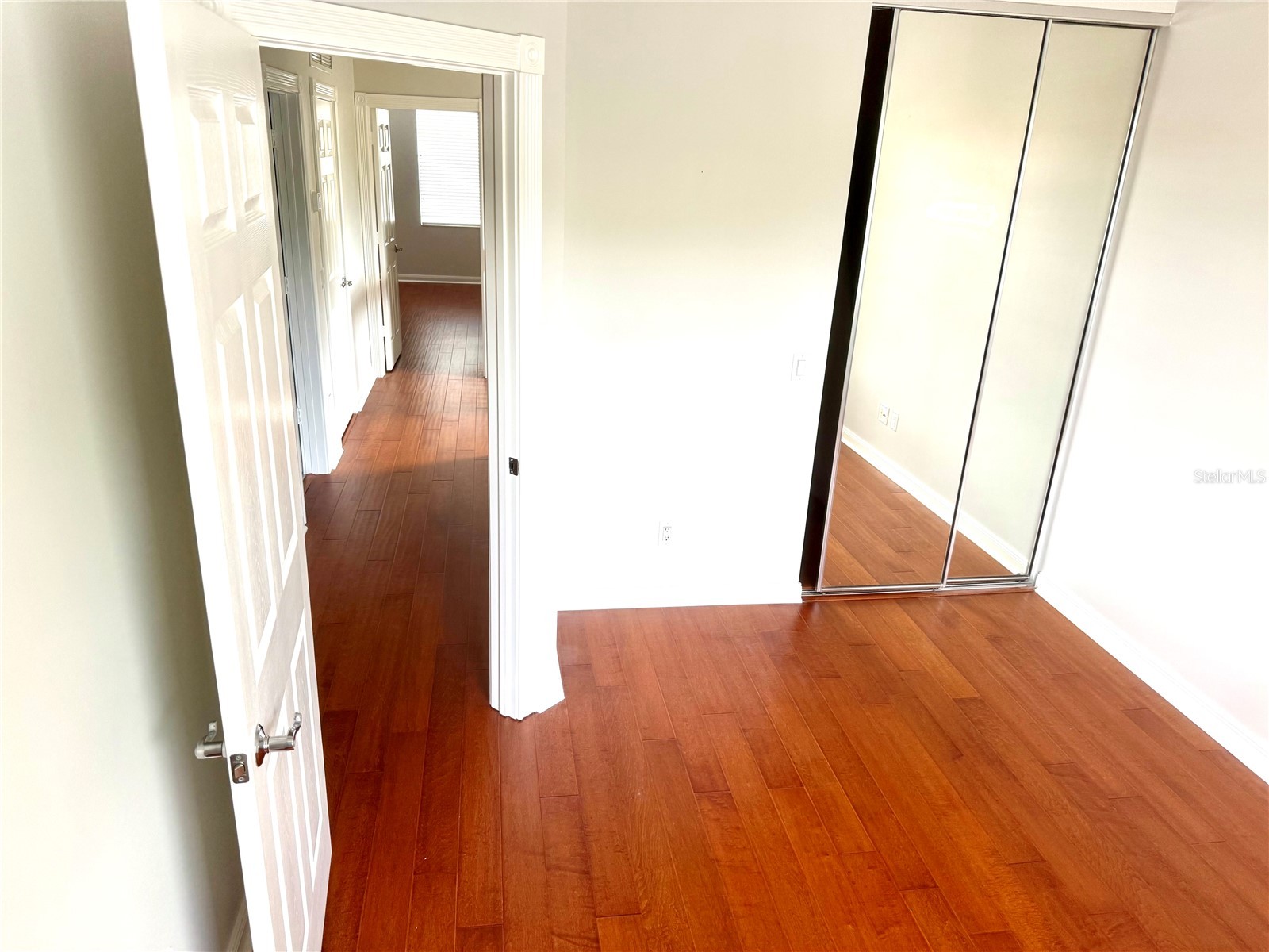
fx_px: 880
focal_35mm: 24
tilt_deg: -19.6
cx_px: 634
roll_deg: -4.0
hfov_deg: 71.6
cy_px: 476
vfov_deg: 56.8
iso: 125
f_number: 1.78
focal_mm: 6.76
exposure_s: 1/121
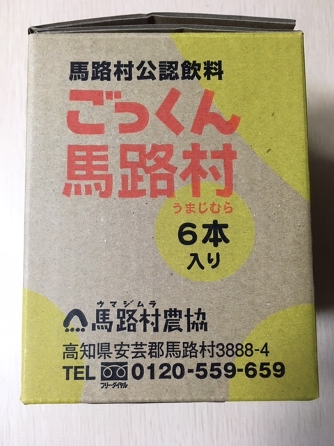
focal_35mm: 29
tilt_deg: -84.5
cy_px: 223
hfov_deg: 48.2
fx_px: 373
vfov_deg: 61.7
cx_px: 167
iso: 125
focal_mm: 4.15
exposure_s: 1/30
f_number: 2.2
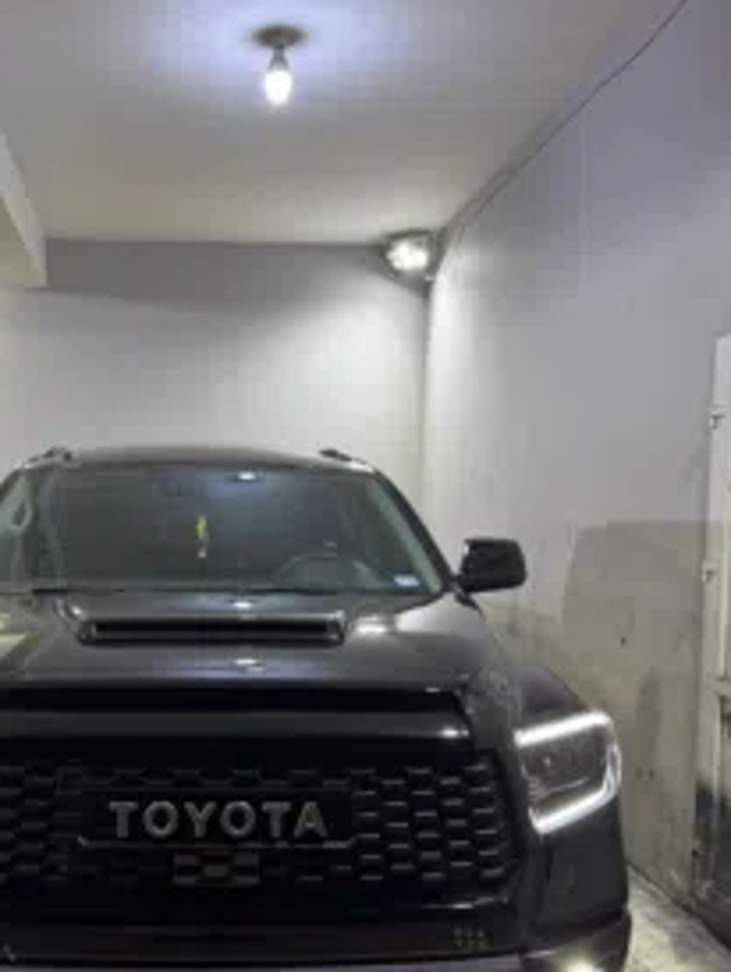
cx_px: 202
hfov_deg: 39.9
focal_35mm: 35
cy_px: 596
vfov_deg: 52.1
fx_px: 984
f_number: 1.78
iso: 160
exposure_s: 1/50
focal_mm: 6.76
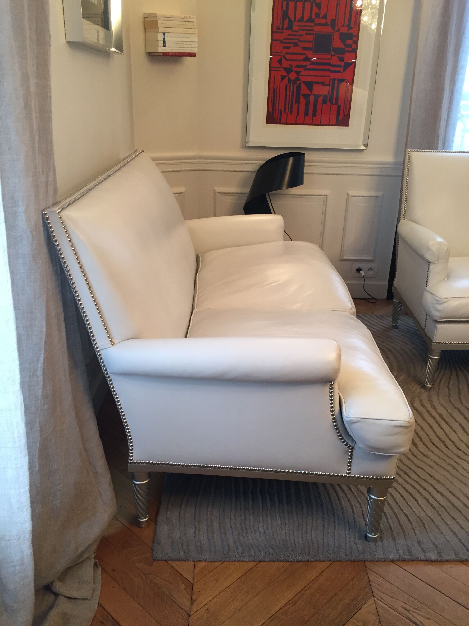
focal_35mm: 29
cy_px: 313
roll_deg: -2.5
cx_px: 234
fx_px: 524
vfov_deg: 61.7
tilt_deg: -21.6
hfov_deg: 48.2
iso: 125
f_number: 2.2
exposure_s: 1/33
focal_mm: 4.15
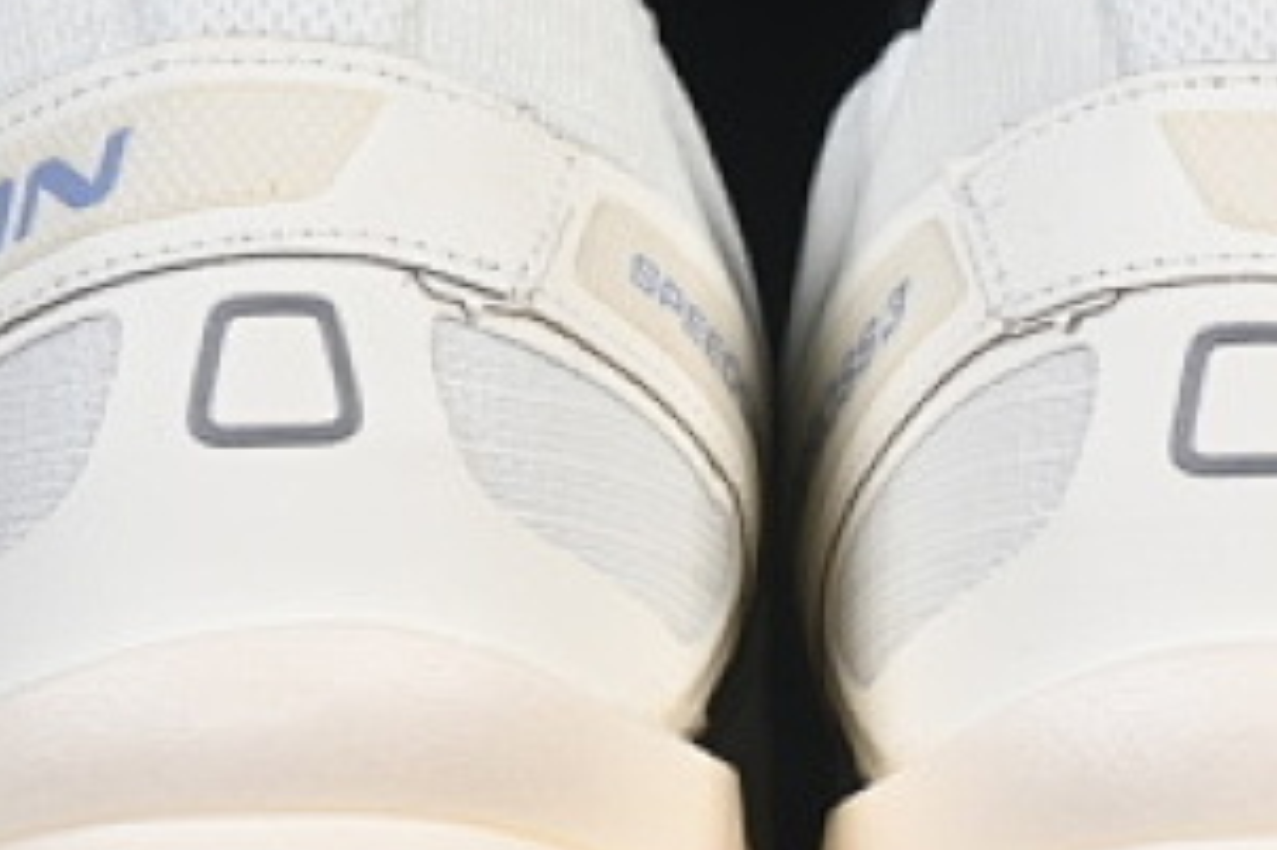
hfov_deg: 7.7
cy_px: 279
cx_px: 791
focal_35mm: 268
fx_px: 9501
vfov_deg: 5.1
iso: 160
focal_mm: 50
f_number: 8
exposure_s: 1/80
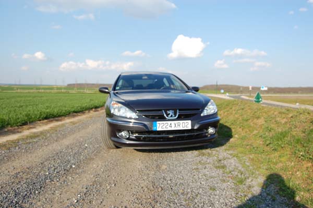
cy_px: 104
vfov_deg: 47.9
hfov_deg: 67.4
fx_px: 235
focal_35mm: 27
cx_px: 156
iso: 200
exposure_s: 1/320
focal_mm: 18
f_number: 9
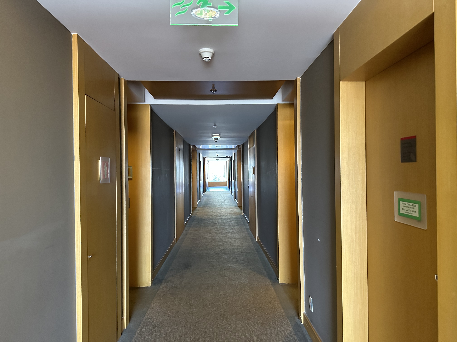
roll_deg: +0.7
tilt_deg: -3.9
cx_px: 228
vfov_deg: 56.8
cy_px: 171
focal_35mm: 24
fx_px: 317
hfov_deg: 71.6
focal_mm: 6.86
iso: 800
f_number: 1.78
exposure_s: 1/60
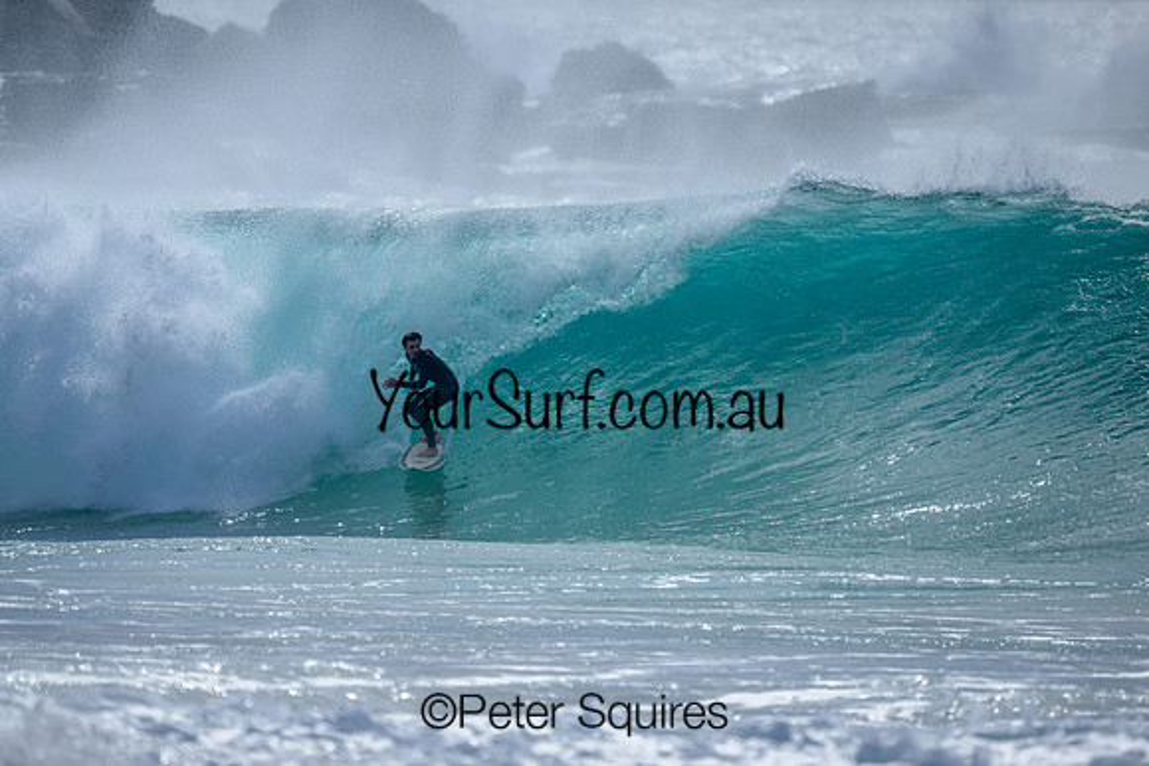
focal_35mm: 800
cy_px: 383
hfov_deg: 2.6
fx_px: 25538
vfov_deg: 1.7
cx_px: 574
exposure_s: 1/2000
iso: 140
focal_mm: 800
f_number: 6.3
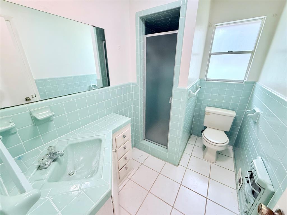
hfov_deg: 102.1
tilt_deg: -21.3
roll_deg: -0.2
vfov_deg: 85.7
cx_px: 144
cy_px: 108
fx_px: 116
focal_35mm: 14
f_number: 2.2
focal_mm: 2.22
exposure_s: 1/60
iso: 320
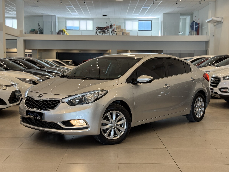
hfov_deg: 38.2
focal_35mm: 50
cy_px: 87
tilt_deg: -3.7
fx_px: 331
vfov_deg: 29.1
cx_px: 114
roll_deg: -0.1
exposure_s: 1/60
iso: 80
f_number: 1.78
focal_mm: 6.76
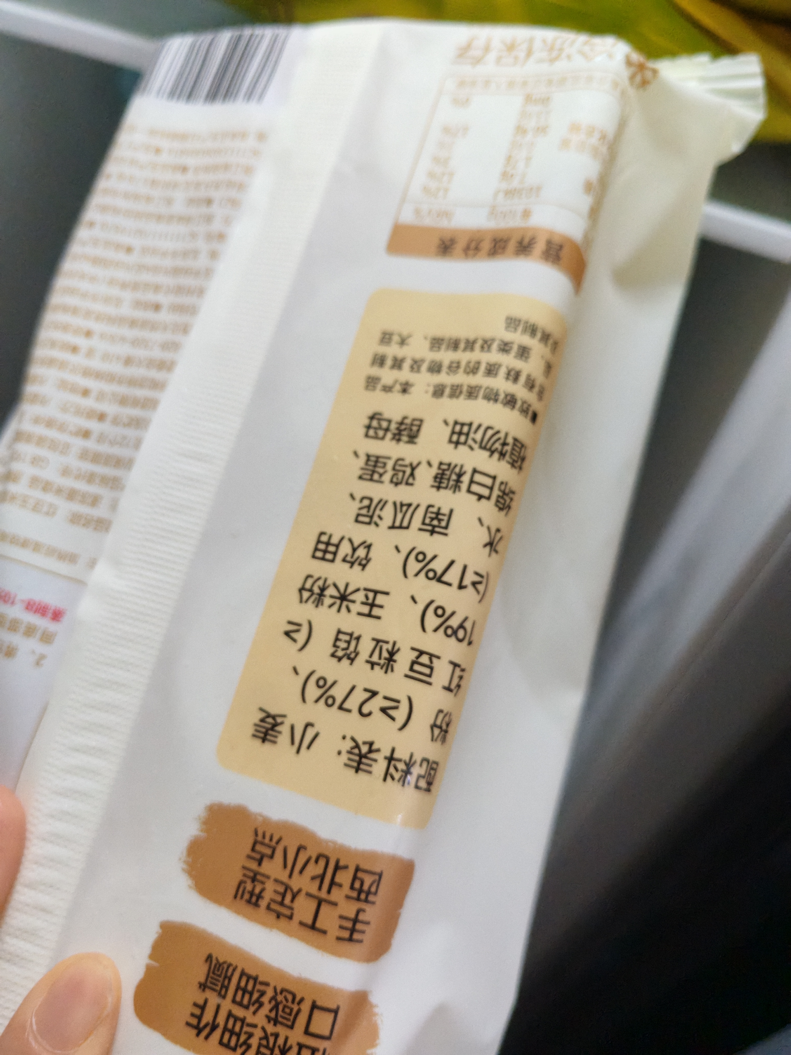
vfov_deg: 65.3
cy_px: 528
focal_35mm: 27
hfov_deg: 51.4
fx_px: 823
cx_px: 396
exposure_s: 1/100
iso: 1000
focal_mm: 5.52
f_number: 1.95
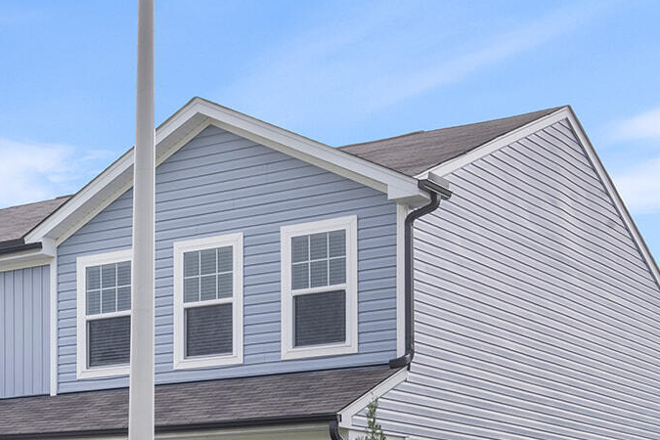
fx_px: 1522
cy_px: 485
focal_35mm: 83
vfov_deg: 16.0
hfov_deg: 24.2
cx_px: 154
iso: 100
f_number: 14
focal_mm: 35
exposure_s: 1/40
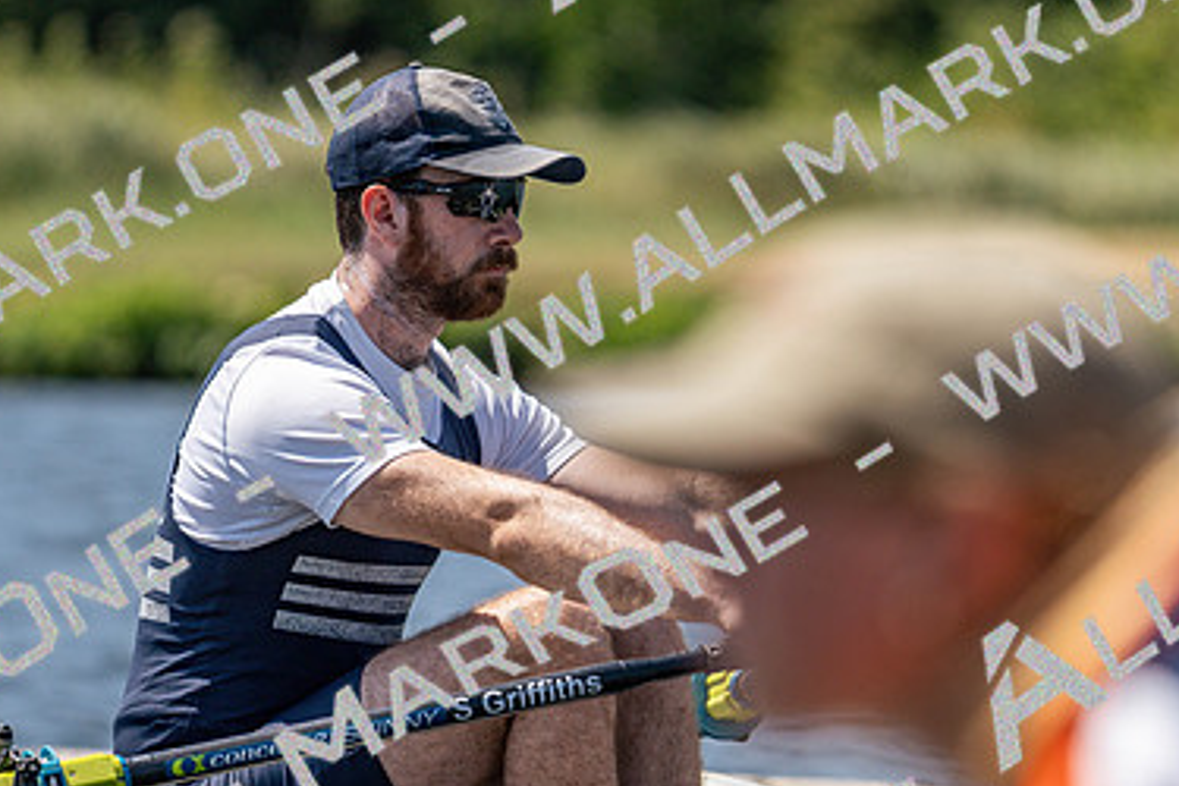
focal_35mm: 605
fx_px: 19812
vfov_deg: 2.3
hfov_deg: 3.4
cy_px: 473
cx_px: 714
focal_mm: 391
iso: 320
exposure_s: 1/2000
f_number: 6.3
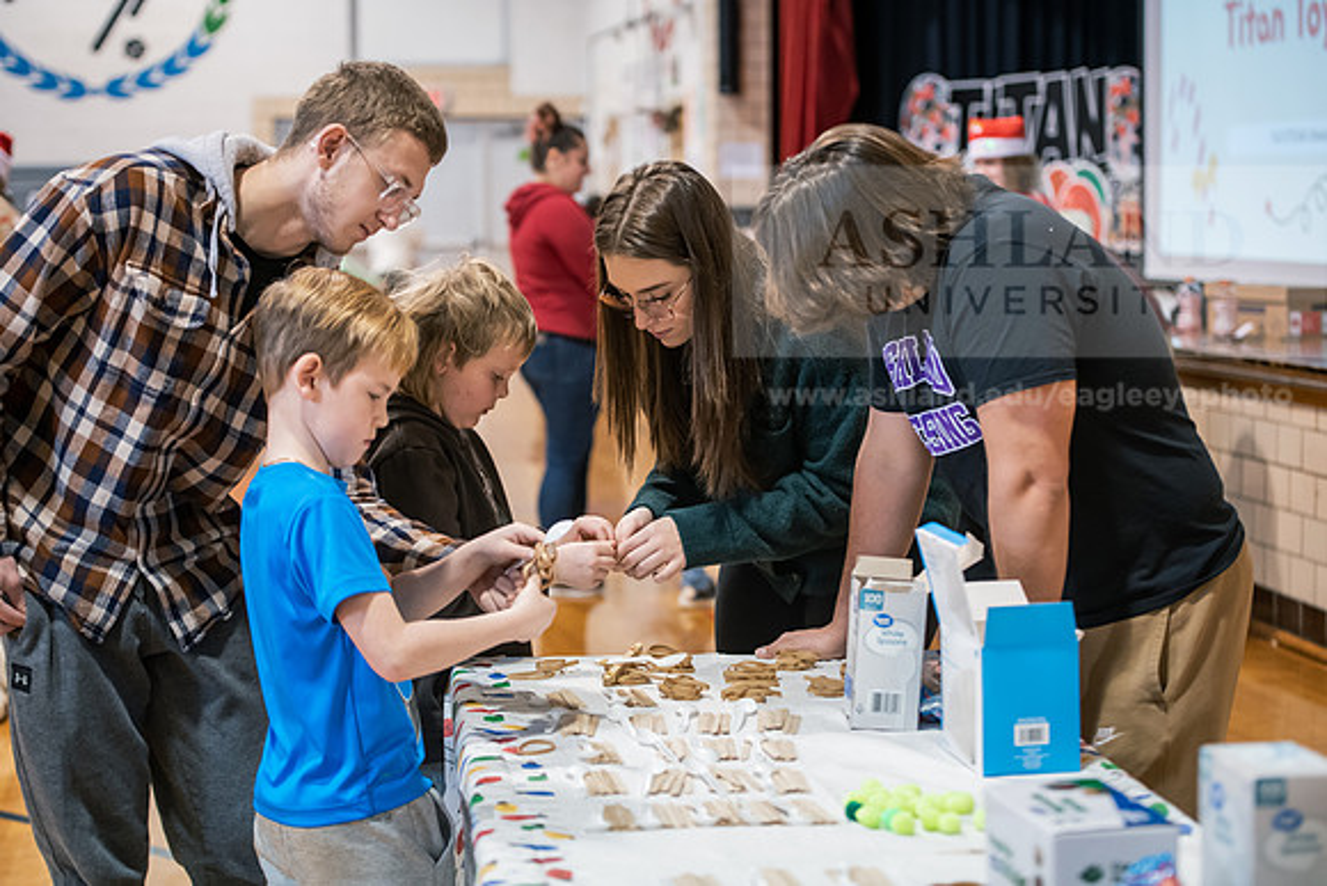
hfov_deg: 28.8
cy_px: 443
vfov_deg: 19.5
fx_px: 2581
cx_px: 664
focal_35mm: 70
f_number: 3.2
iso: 1600
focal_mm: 70
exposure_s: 1/160
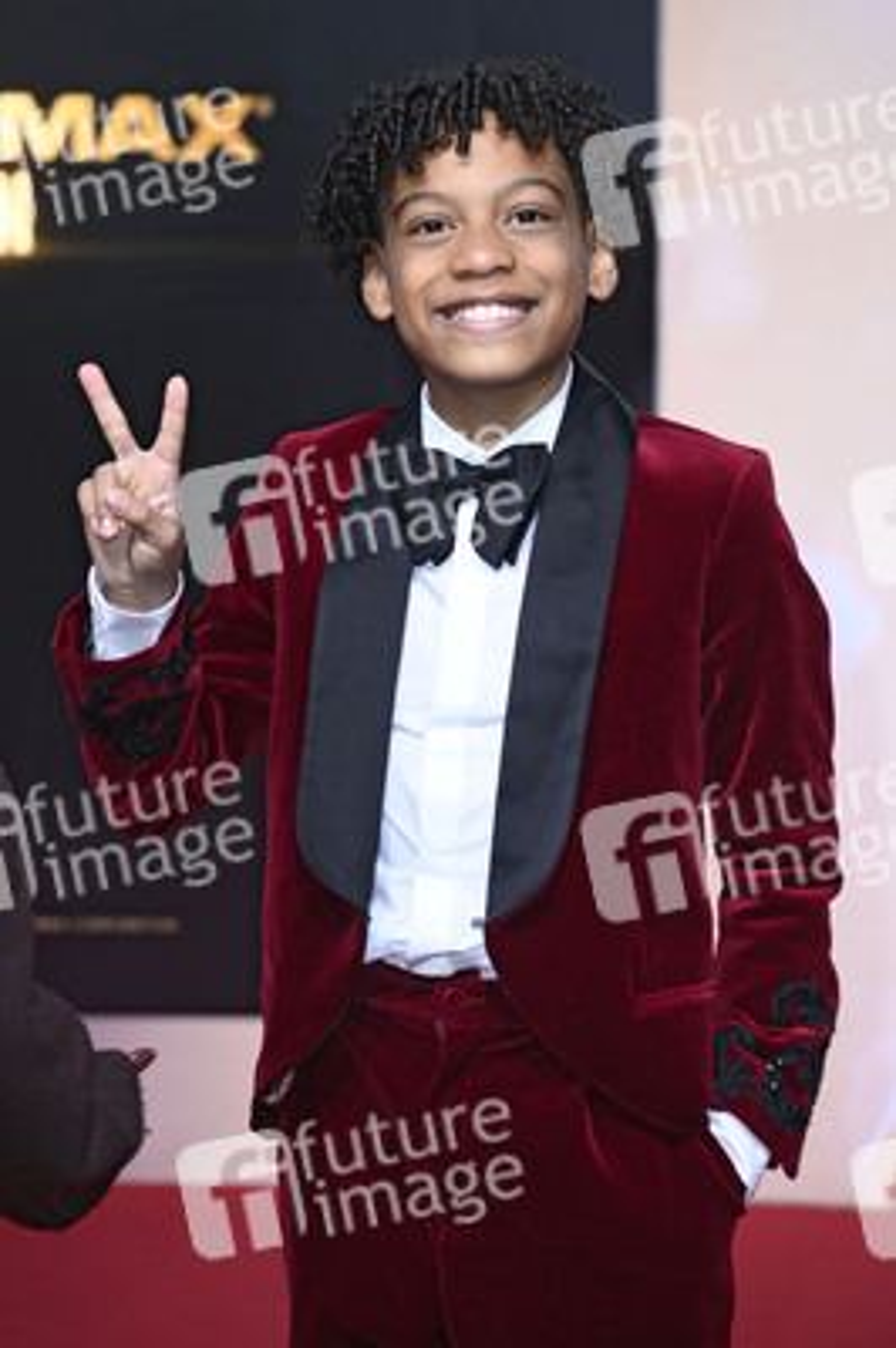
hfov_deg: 10.1
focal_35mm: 135
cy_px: 674
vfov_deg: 15.2
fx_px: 5048
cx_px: 448
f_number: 5.6
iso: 400
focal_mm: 135
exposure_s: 1/250
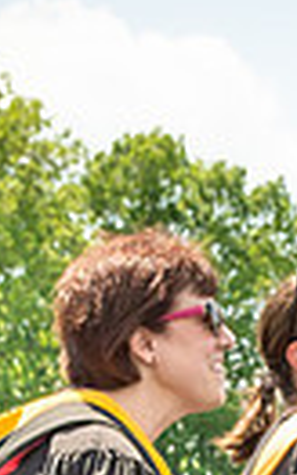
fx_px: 3428
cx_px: 478
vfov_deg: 7.8
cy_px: 734
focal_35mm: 265
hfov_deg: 4.9
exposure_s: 1/800
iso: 200
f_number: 7.1
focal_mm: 29
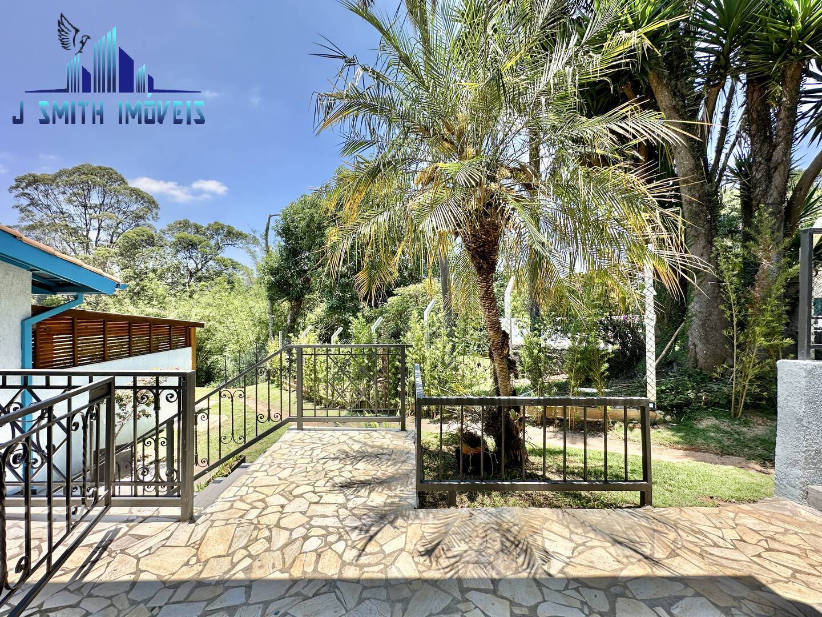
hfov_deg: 102.1
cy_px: 308
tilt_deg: +0.0
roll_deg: -0.4
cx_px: 411
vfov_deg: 85.7
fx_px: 332
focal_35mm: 14
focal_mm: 2.22
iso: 40
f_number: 2.2
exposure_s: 1/622
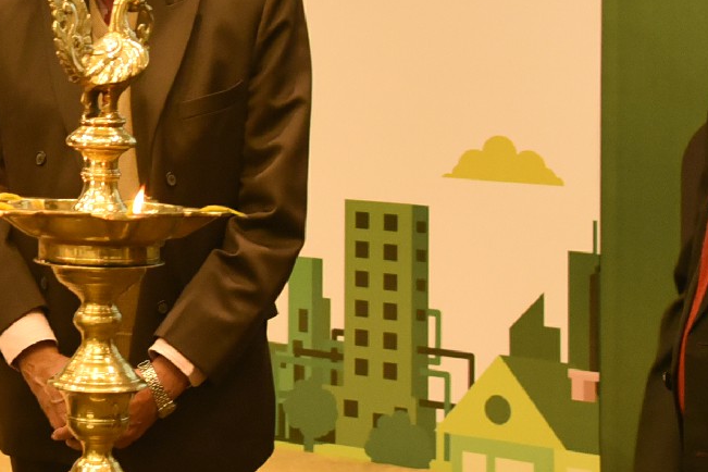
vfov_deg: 9.7
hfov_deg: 14.2
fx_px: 2753
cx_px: -157
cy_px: -65
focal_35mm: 140
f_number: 4.5
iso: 2500
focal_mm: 38
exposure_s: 1/60
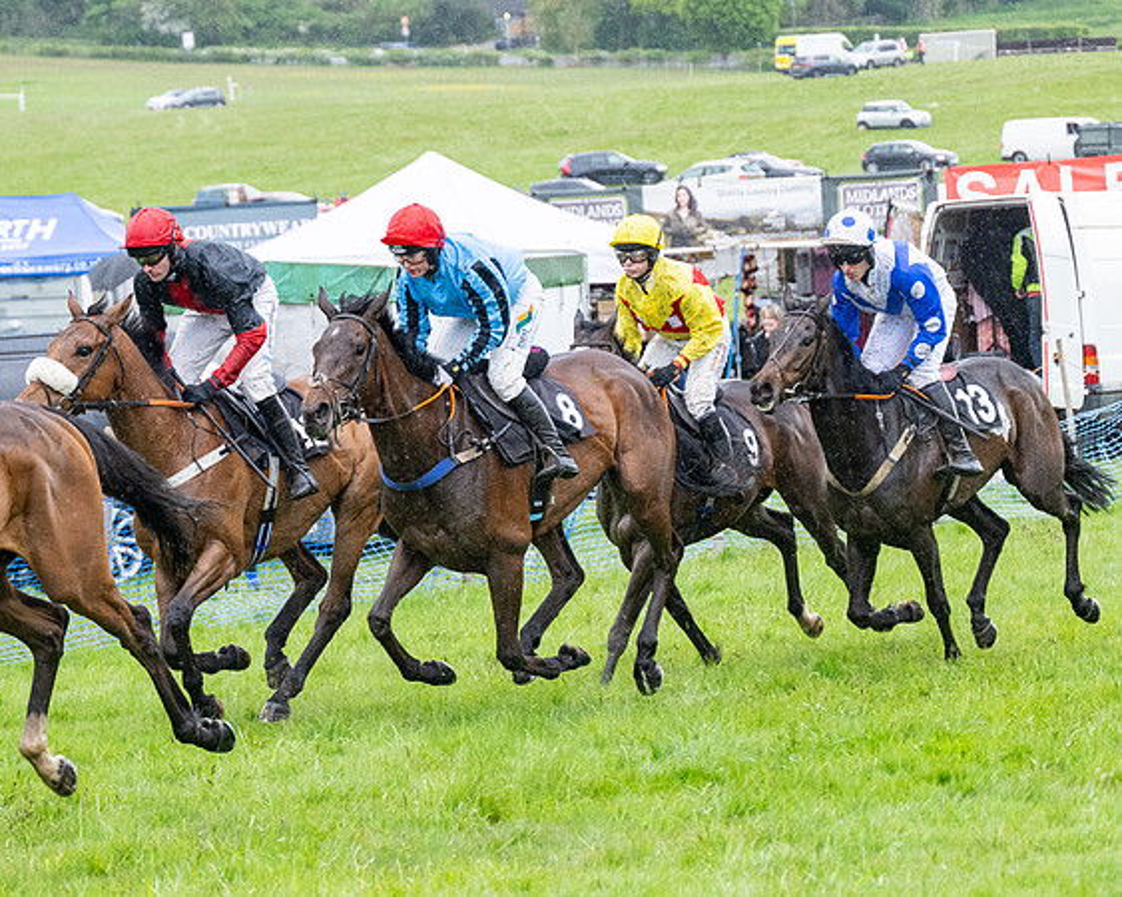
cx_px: 576
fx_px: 5617
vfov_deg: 9.1
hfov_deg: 11.4
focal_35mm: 169
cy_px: 443
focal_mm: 98
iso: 1000
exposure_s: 1/1000
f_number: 4
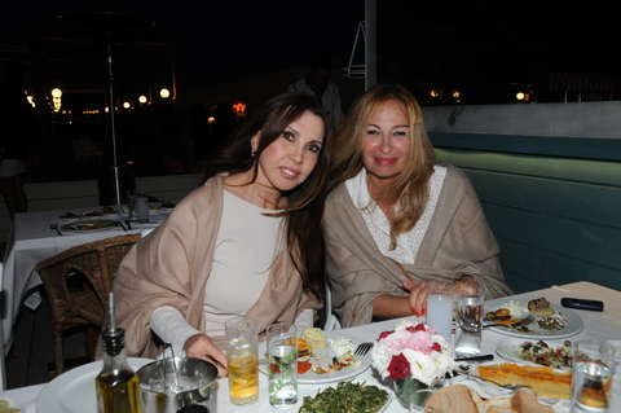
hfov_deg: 57.3
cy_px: 206
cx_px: 310
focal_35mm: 33
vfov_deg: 39.9
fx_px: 569
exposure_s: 1/60
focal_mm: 22
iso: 800
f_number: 7.1
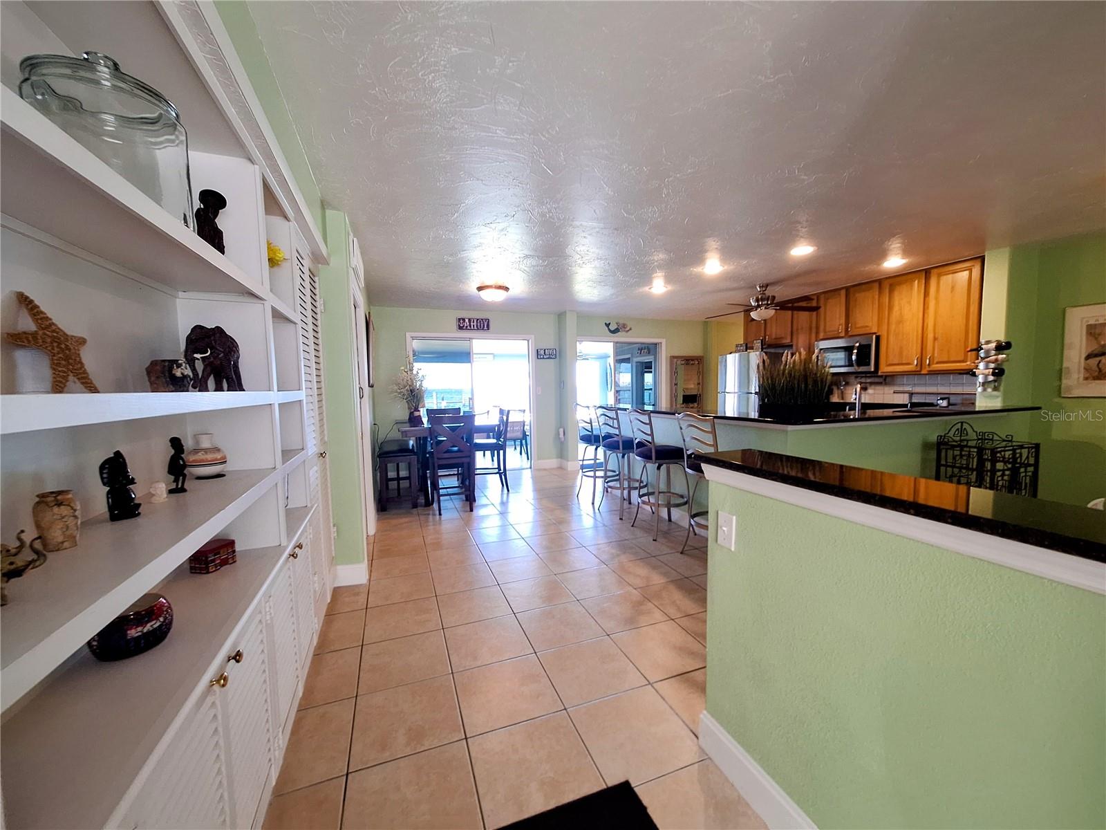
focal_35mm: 13
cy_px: 415
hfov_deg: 106.2
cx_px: 553
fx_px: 415
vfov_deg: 89.9
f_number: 2.2
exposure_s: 1/40
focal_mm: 1.74
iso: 100
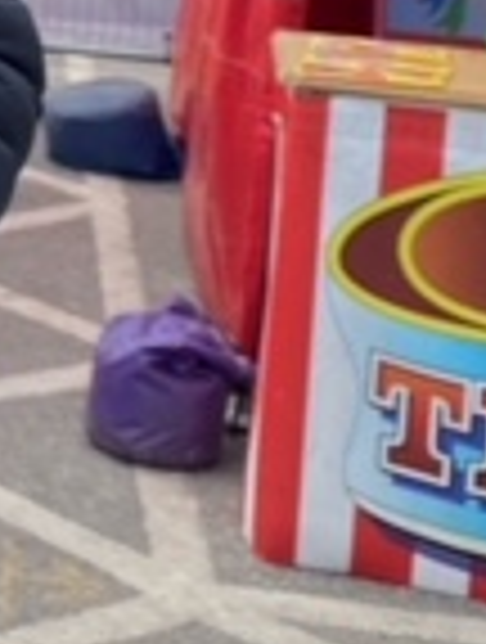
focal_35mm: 116
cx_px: -549
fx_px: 2162
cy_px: -234
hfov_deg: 11.3
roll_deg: -2.4
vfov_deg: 15.9
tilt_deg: -4.9
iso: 32
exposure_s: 1/1007
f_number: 1.8
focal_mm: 4.25
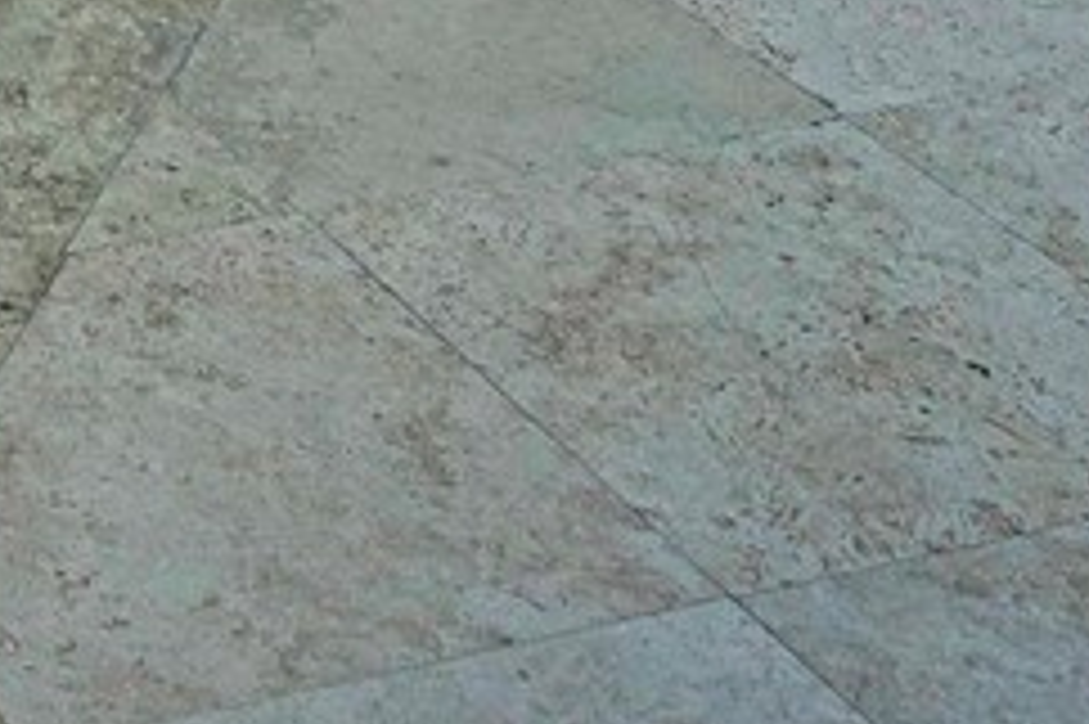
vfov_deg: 9.2
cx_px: -788
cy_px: -1592
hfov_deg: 15.9
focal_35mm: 112
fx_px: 3386
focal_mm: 16
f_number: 6.3
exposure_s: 1/800
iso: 400
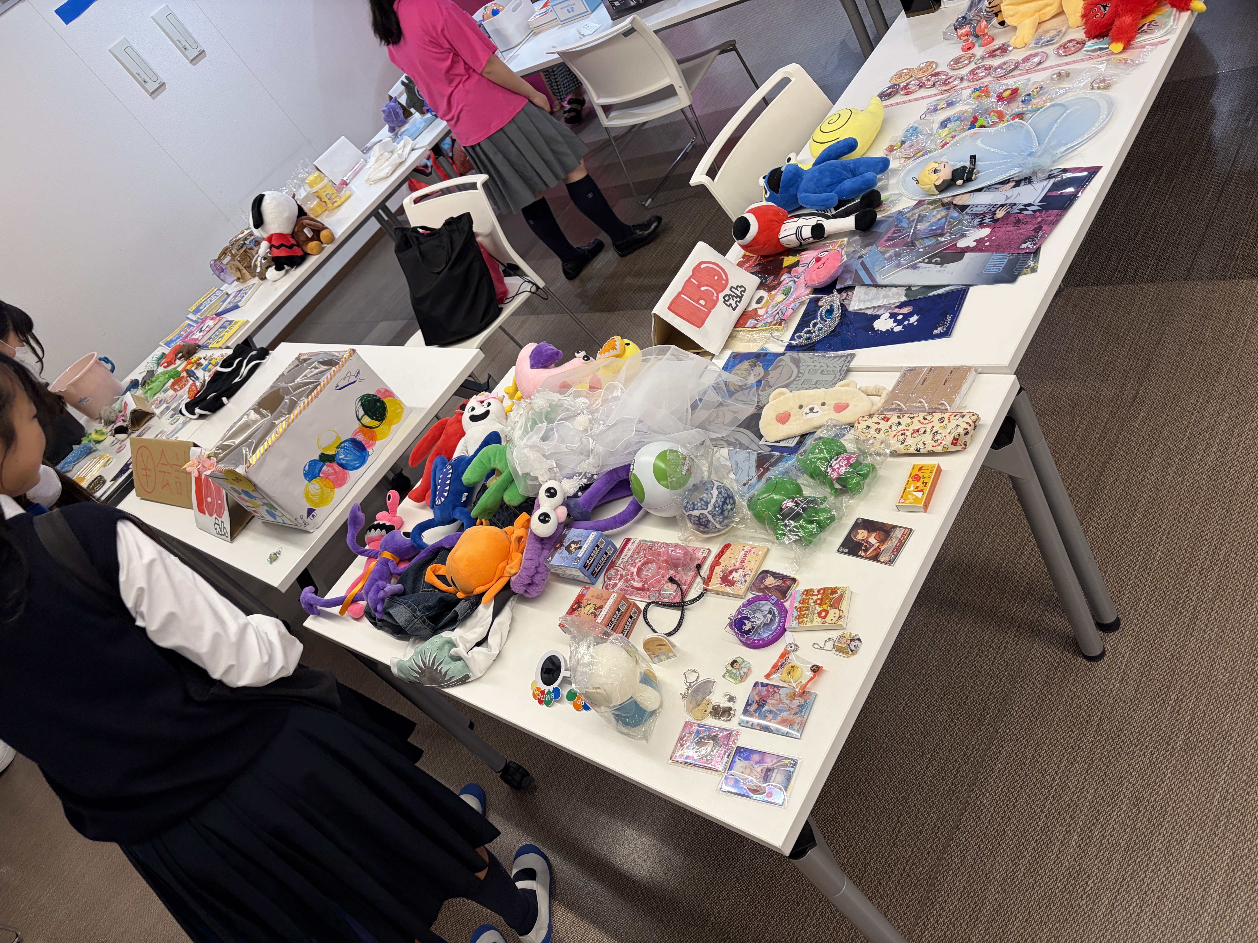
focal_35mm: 26
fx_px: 945
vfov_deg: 53.1
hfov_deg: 67.3
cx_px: 629
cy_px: 472
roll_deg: +36.6
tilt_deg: -32.3
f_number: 1.6
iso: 100
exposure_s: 1/121
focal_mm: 5.96
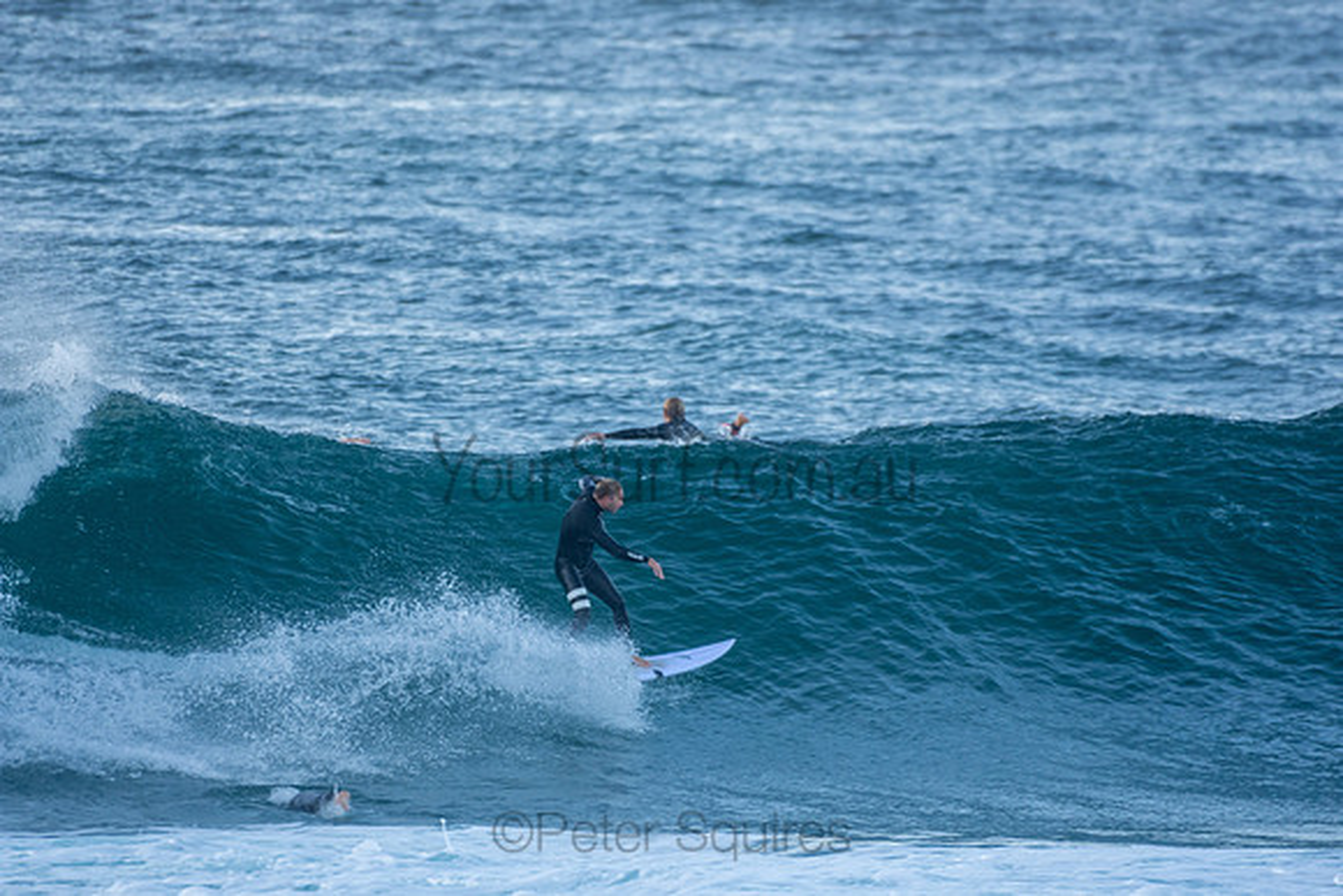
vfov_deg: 1.8
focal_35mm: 750
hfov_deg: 2.7
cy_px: 448
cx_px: 672
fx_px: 27984
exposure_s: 1/400
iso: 500
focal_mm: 500
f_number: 5.6
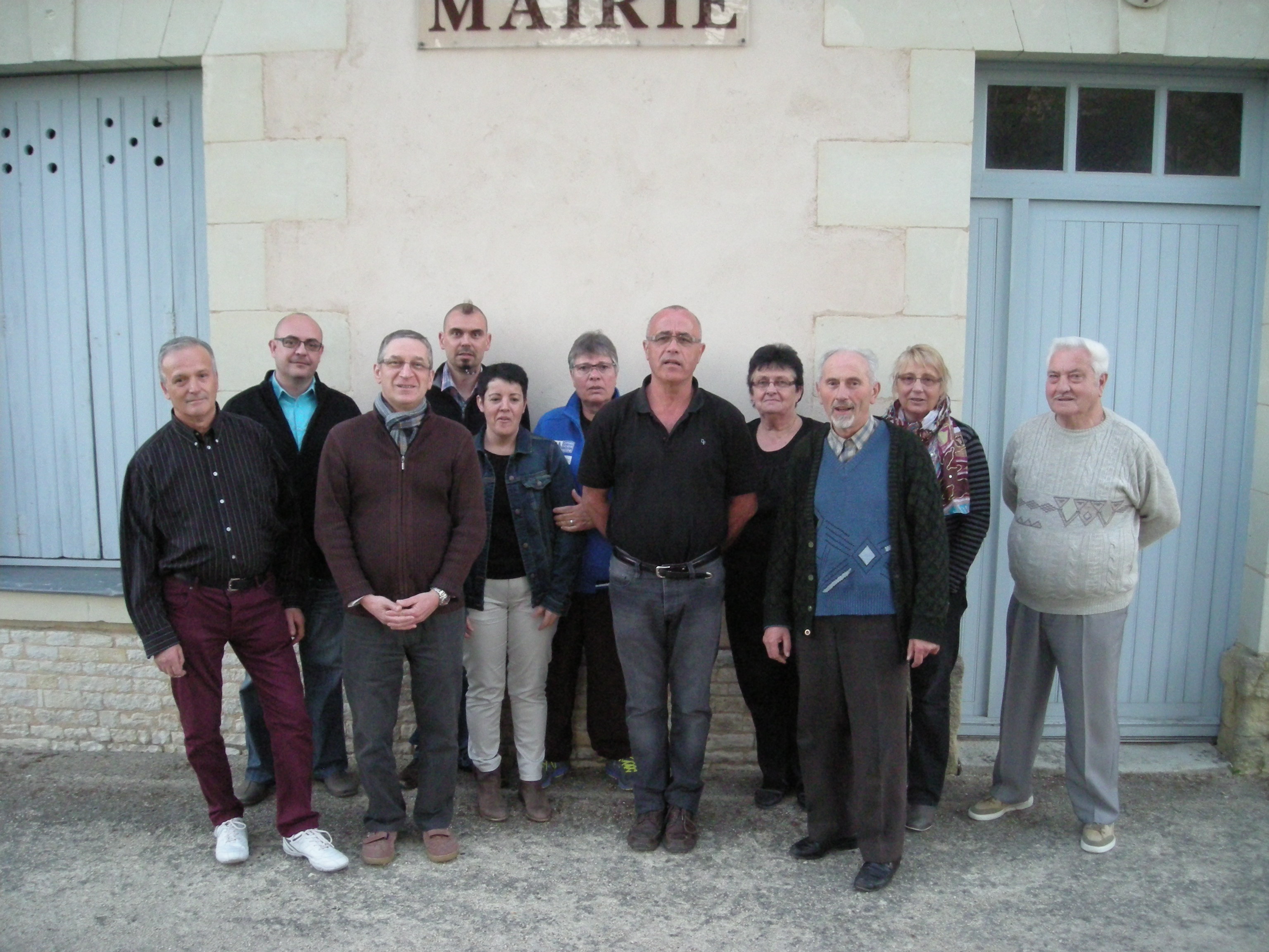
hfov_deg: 52.6
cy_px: 476
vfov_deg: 40.7
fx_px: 1283
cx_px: 634
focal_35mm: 35
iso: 400
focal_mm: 5.7
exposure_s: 1/40.3
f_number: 2.8
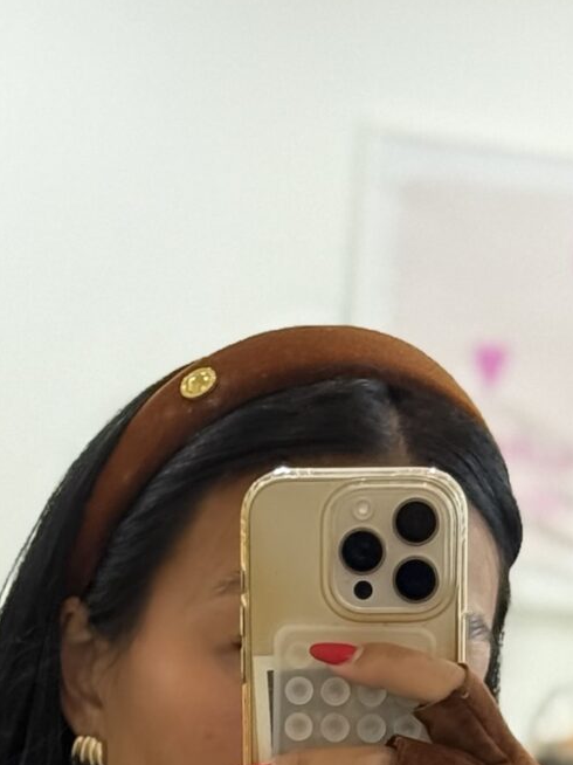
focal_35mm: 188
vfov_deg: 10.1
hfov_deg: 7.9
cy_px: 1221
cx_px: 127
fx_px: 4152
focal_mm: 6.76
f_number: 1.78
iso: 400
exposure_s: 1/25
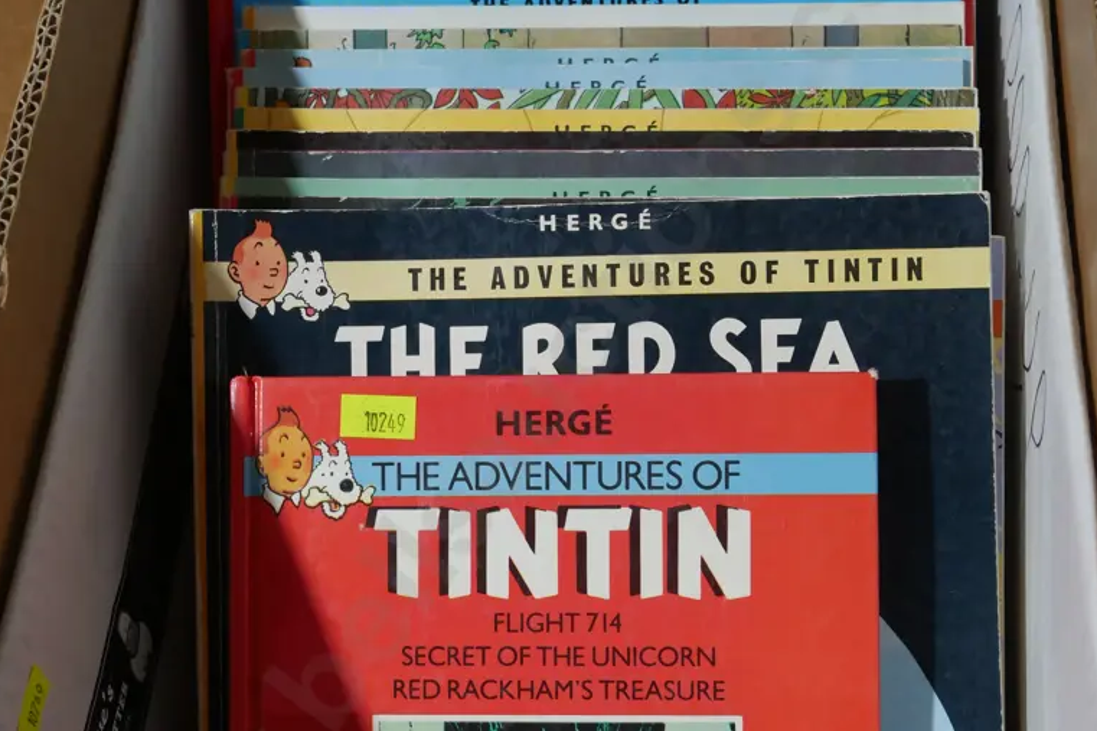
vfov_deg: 19.4
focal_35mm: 70
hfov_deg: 28.8
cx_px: 547
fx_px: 2132
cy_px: 398
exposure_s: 1/60
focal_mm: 25
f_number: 5.3
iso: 640
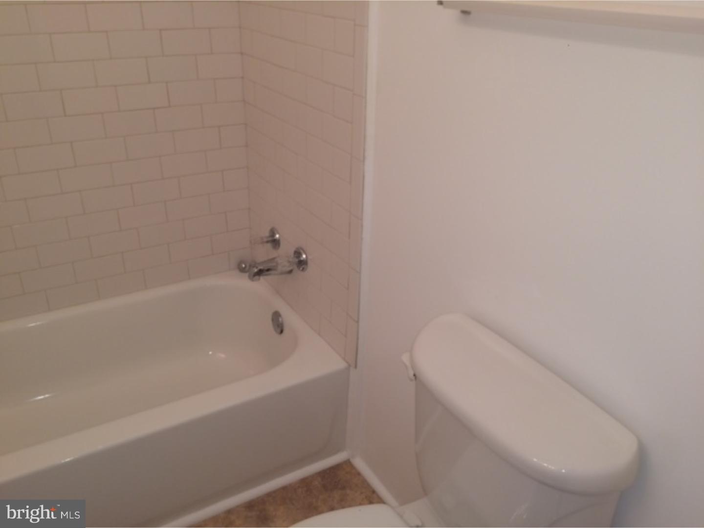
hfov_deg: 61.7
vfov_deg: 48.2
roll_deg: -0.8
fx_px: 590
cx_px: 352
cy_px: 264
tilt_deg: -25.7
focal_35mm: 29
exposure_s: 1/33
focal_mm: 4.15
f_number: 2.2
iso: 32
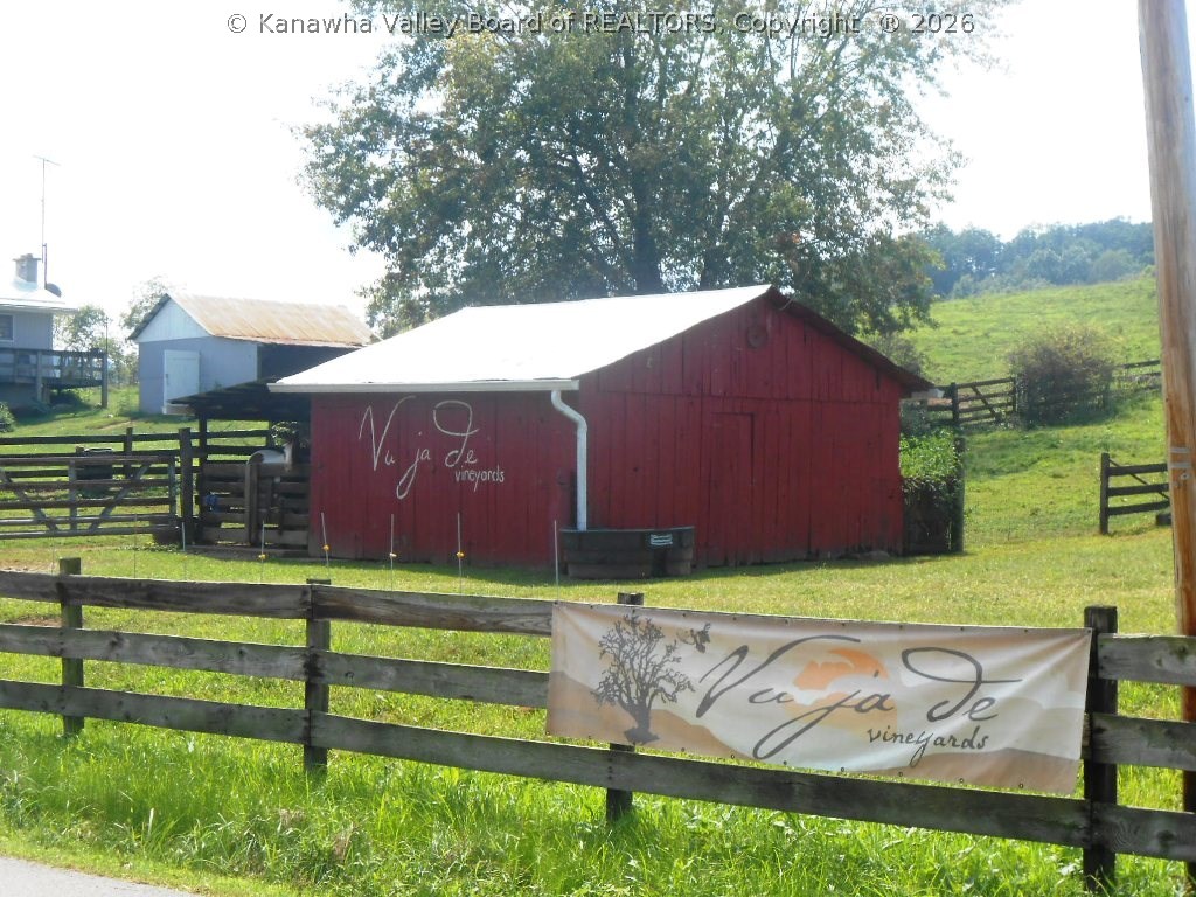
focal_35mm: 63
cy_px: 448
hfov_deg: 30.7
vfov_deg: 23.3
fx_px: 2177
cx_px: 598
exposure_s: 1/250
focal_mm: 11.3
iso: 80
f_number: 5.6
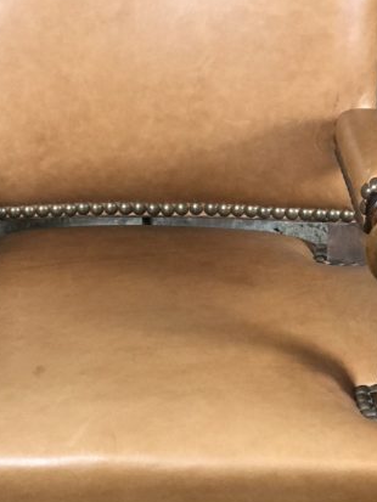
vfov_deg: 15.3
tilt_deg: -27.5
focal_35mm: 129
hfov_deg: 11.5
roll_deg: +1.1
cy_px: 325
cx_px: 167
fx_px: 1872
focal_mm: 6
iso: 160
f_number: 2.4
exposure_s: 1/20
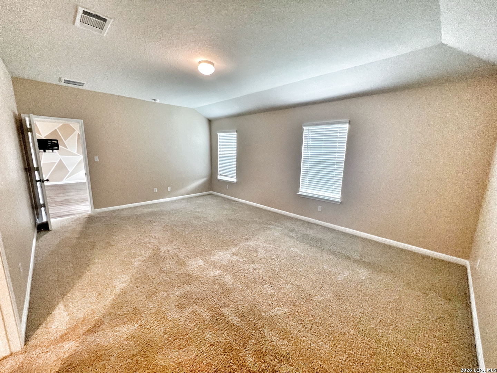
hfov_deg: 106.2
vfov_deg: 89.9
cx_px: 248
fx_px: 187
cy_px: 186
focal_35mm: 13
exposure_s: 1/60
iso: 320
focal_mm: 1.57
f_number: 1.8
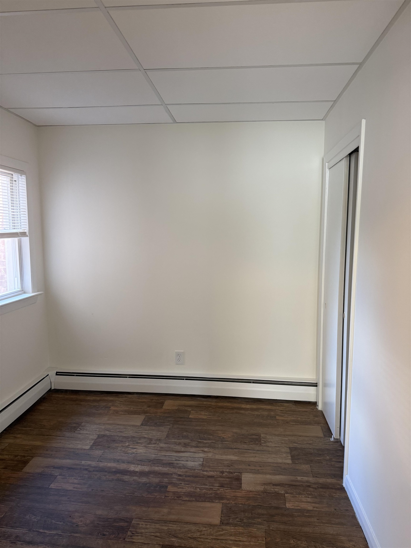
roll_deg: -1.5
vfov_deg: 71.6
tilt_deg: -5.6
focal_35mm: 24
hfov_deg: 56.8
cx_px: 206
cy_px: 274
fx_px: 380
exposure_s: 1/60
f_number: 1.78
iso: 200
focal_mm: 6.76
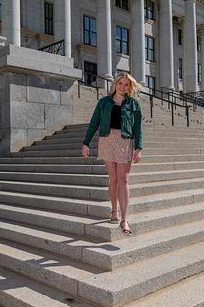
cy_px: 144
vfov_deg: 47.4
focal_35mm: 41
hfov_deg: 32.5
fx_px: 349
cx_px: 96
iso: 125
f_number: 6.3
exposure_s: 1/640
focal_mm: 35
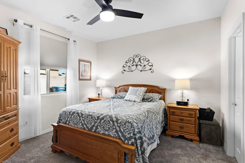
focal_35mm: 18
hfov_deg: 90.0
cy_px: 82
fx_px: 123
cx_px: 118
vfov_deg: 67.4
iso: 400
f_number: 8
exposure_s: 1/13
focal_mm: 17
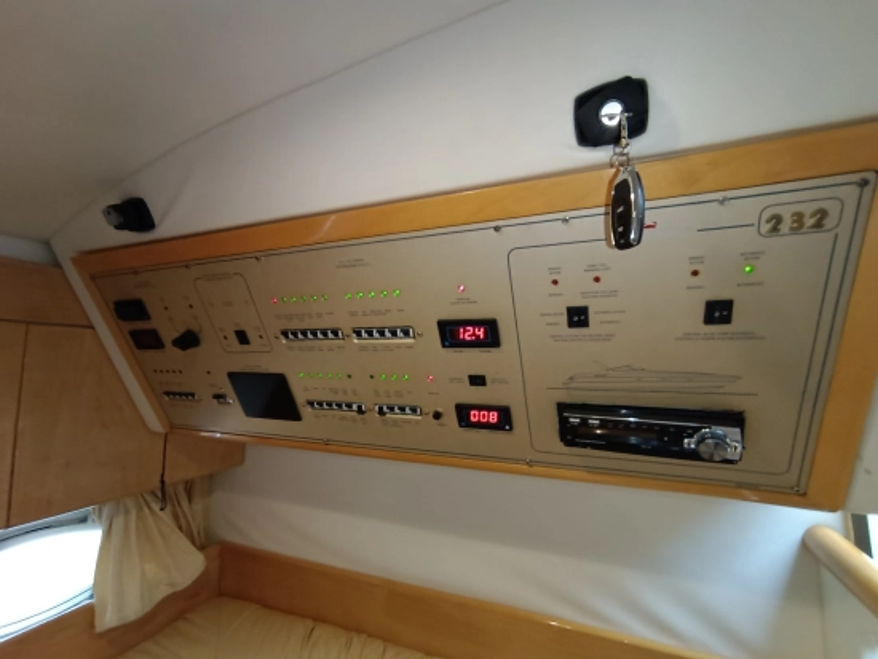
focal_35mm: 17
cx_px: 439
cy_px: 330
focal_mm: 1.65
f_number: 2.2
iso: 720
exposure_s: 1/33.3
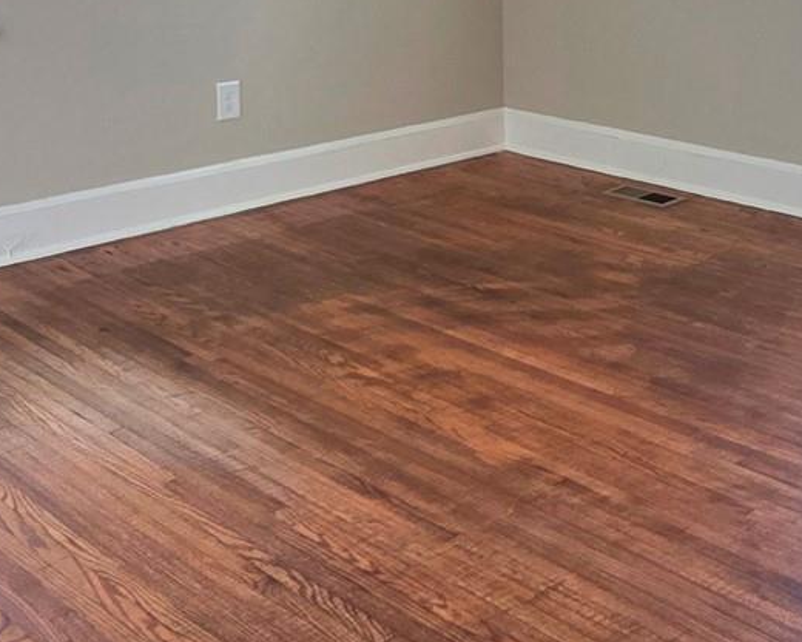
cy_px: -20
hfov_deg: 36.1
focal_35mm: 50
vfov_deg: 28.2
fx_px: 1187
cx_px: 643
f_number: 1.9
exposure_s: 1/120
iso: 40
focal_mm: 2.2
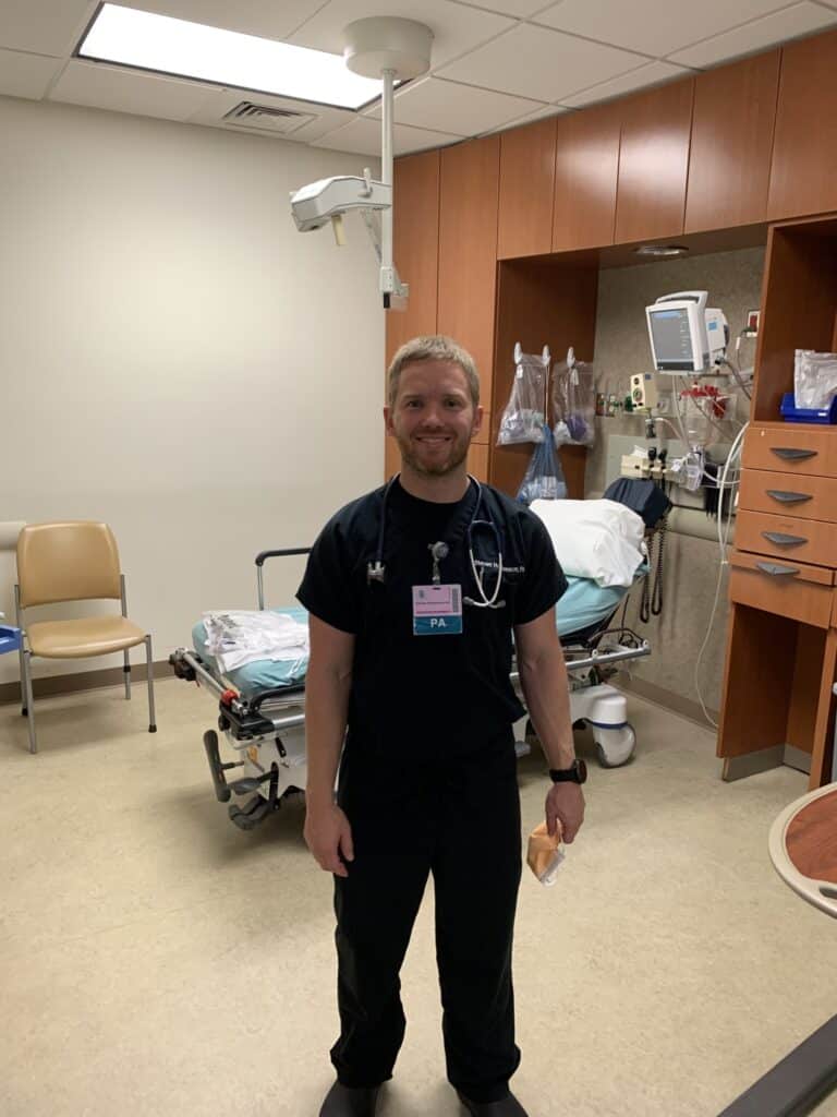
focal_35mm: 26
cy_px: 558
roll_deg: -0.5
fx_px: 838
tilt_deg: -10.3
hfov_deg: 53.1
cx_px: 418
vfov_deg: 67.3
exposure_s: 1/60
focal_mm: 4.25
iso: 125
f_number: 1.8
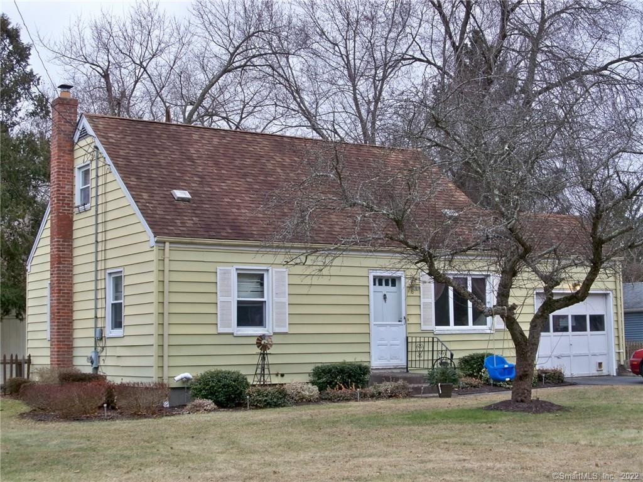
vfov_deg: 24.8
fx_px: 1096
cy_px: 241
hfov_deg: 32.7
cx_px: 322
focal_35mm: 59
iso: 64
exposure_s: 1/50
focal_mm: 10.5
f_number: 4
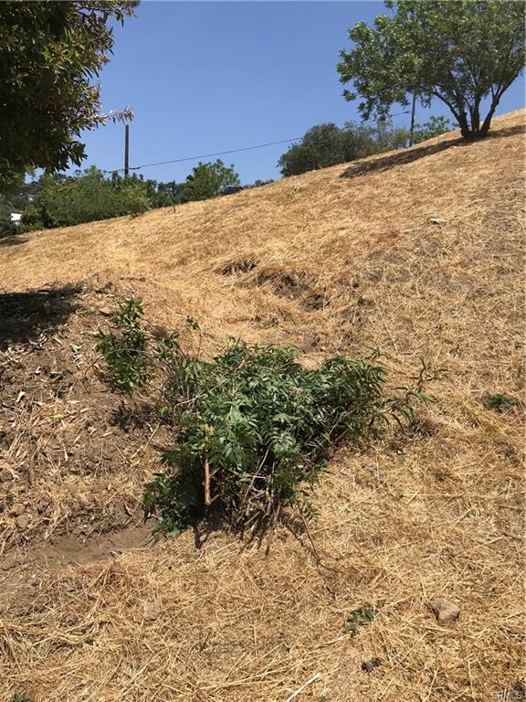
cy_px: 351
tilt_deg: -3.9
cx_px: 263
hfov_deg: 49.7
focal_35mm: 28
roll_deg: -5.0
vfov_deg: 63.4
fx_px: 567
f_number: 1.8
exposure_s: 1/2817
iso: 20
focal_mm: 3.99
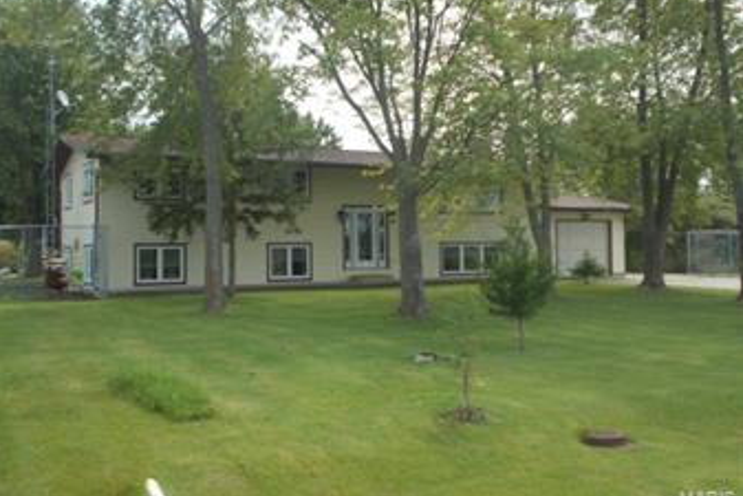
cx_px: 370
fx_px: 847
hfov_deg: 47.4
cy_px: 231
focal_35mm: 41
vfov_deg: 32.7
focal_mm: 6.9
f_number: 3.9
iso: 80
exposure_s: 1/400
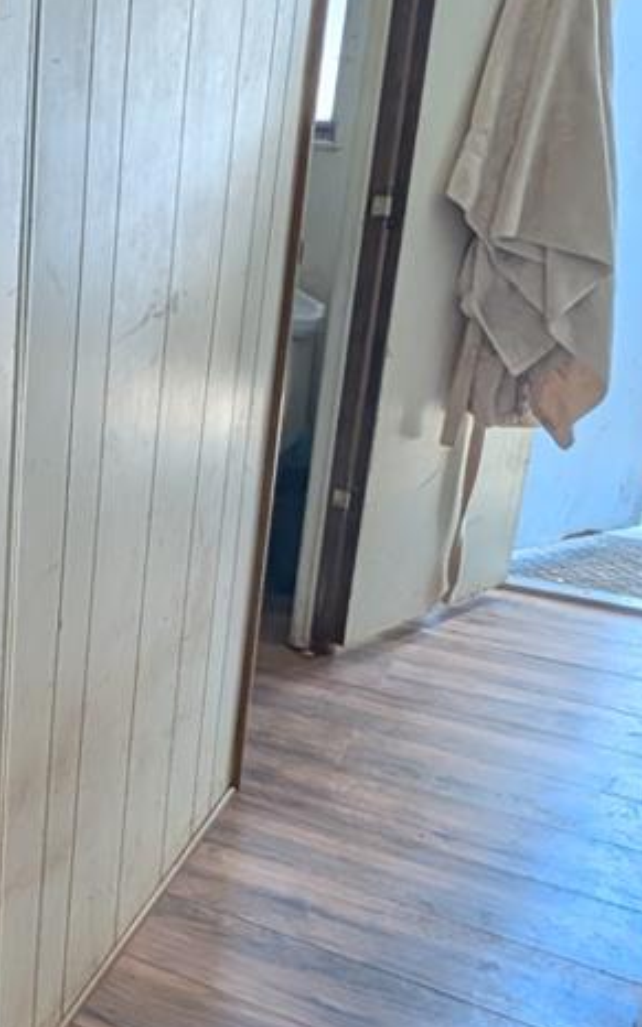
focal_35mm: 41
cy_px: 506
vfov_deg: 48.2
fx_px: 1148
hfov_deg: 25.1
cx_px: -279
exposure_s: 1/121
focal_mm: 2.02
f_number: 1.7
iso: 60
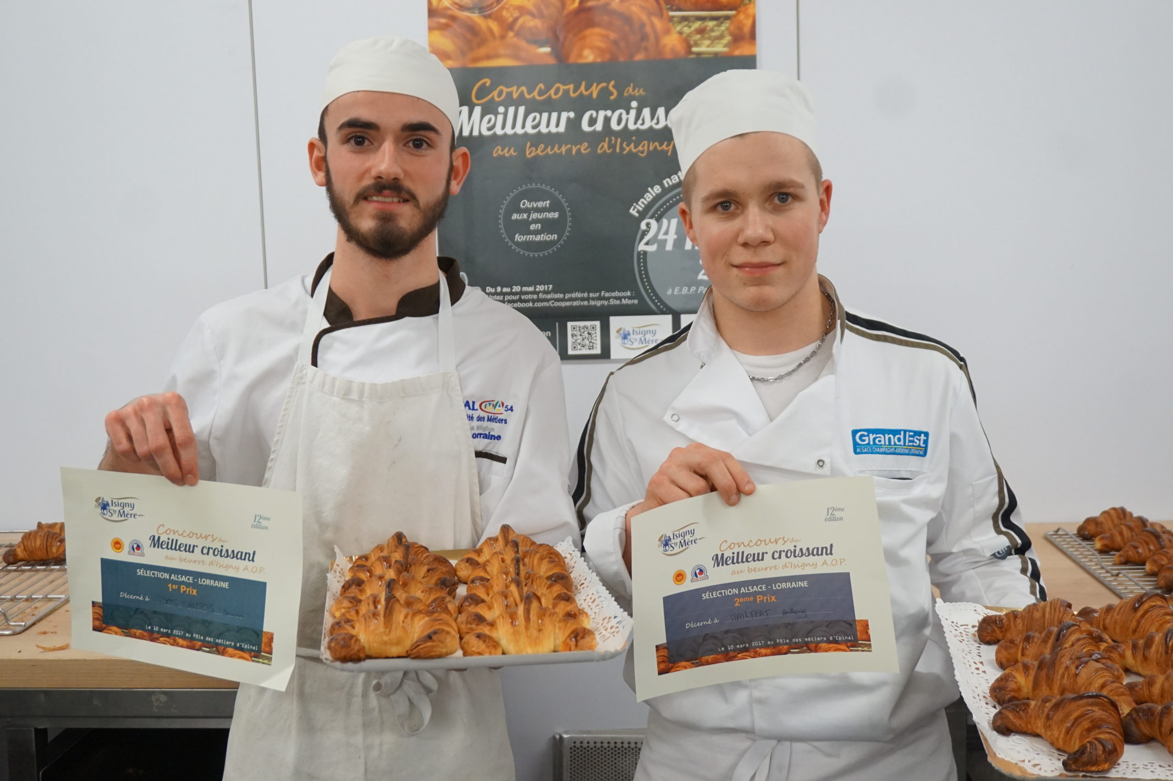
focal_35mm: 40
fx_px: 1319
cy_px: 390
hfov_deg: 47.9
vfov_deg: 33.0
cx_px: 586
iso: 1600
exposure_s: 1/160
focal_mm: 27
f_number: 4.5
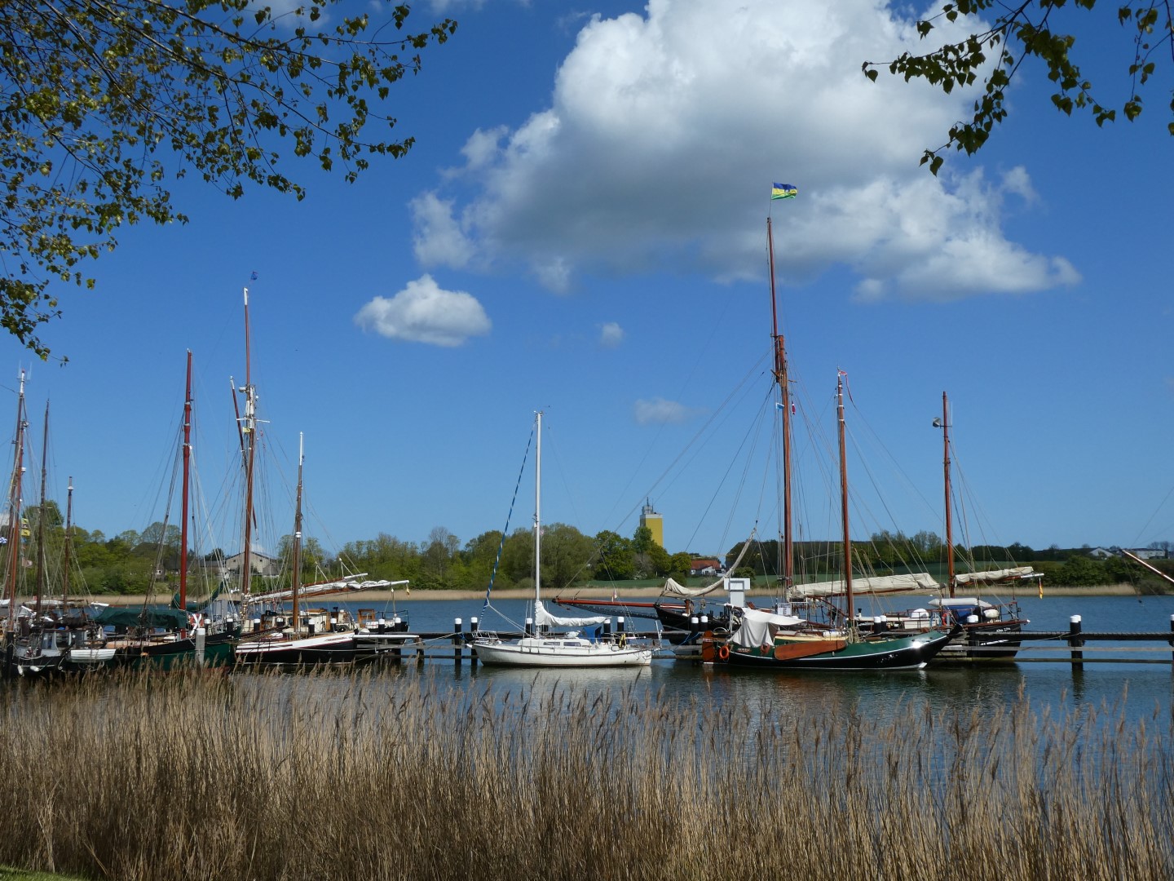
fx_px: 1255
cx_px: 587
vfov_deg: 38.7
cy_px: 440
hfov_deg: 50.1
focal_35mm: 37
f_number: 4.5
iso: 80
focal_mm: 6.7
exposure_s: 1/1000
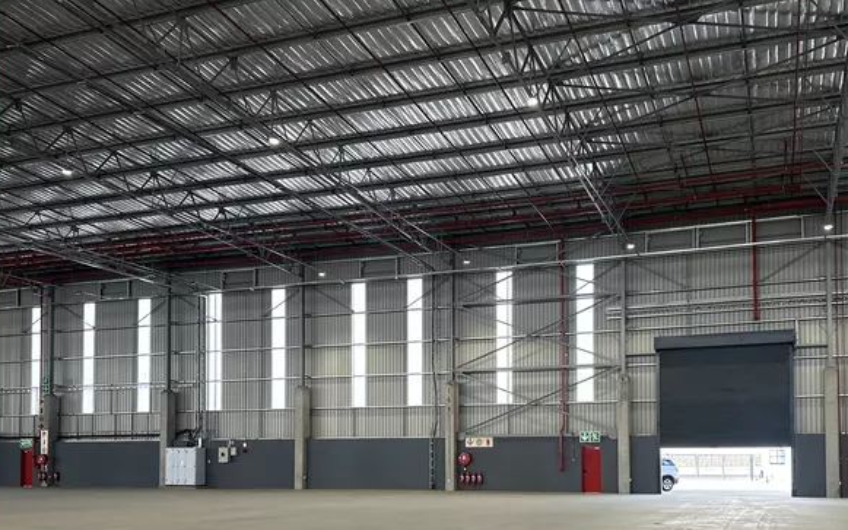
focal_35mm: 35
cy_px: 425
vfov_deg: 35.1
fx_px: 809
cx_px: 476
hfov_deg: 55.2
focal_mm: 6.86
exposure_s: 1/166
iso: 100
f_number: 1.78
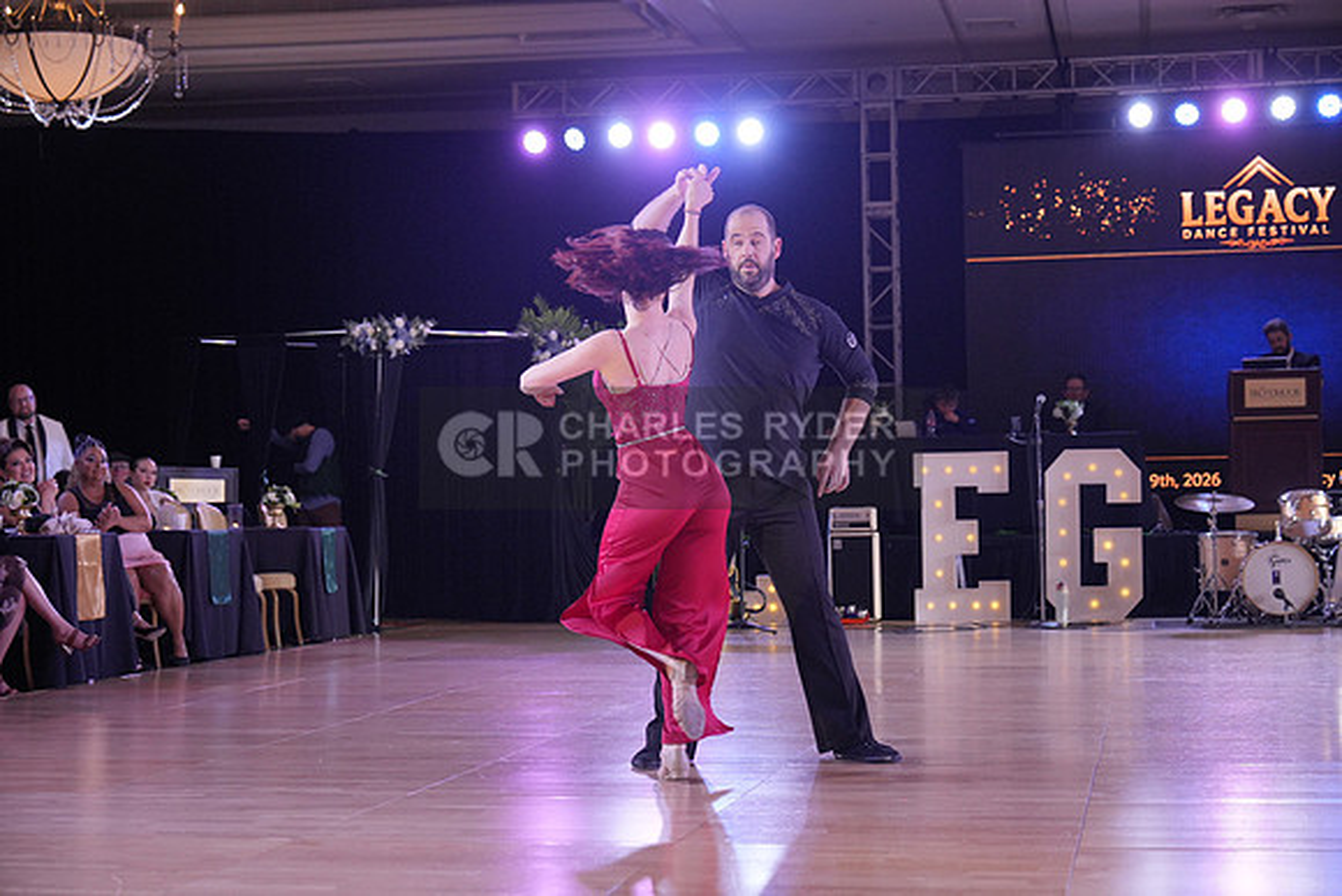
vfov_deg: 19.5
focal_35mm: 70
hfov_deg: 28.8
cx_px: 671
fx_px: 2610
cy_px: 448
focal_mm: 70
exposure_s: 1/500
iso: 2000
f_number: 4
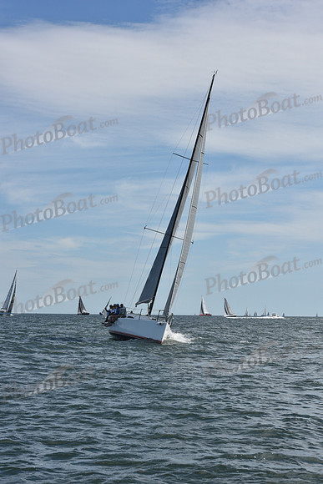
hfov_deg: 17.5
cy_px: 242
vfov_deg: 26.0
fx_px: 1049
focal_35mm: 78
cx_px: 162
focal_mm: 78
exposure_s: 1/1000
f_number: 11
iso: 320
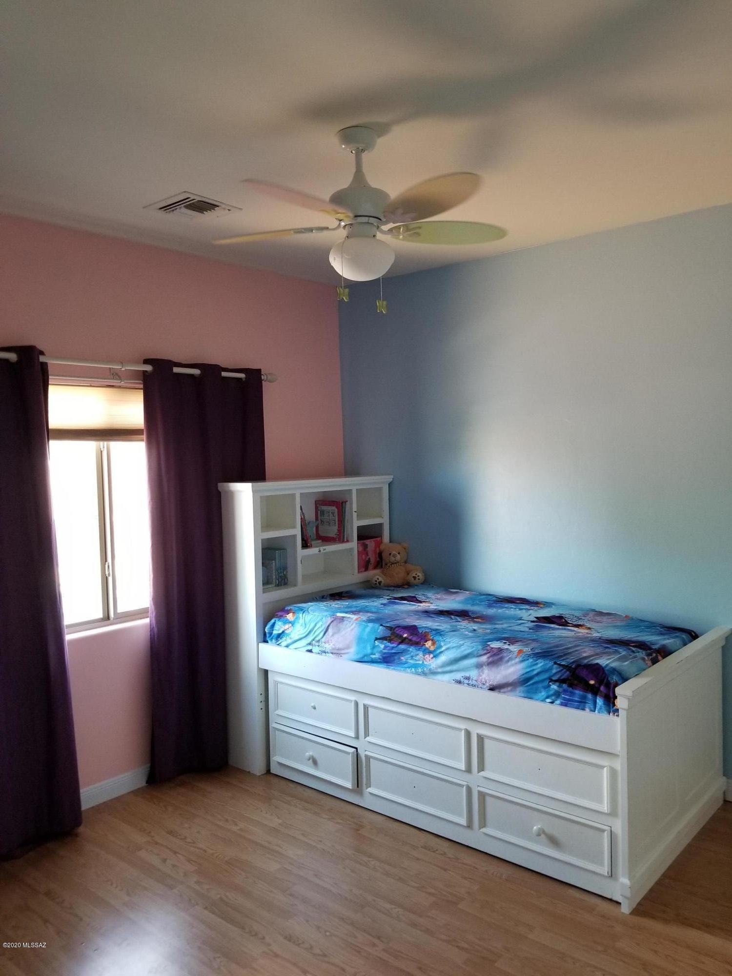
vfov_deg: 67.3
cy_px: 488
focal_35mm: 26
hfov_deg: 53.1
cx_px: 366
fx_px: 733
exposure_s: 1/30
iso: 160
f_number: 1.7
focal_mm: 4.25
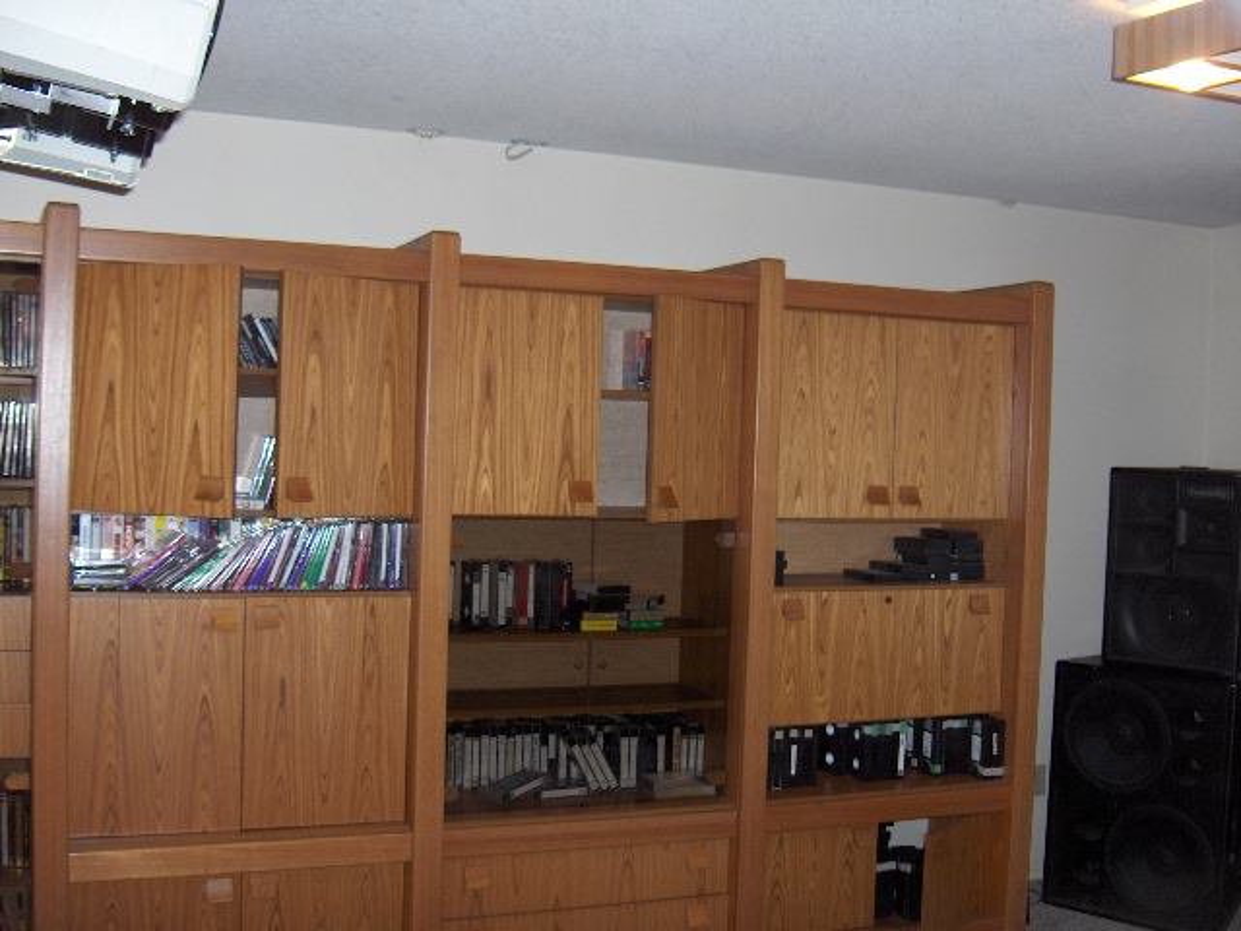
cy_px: 466
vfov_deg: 36.8
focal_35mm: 39
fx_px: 1398
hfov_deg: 47.9
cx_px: 620
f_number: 2.8
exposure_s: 1/60
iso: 100
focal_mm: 8
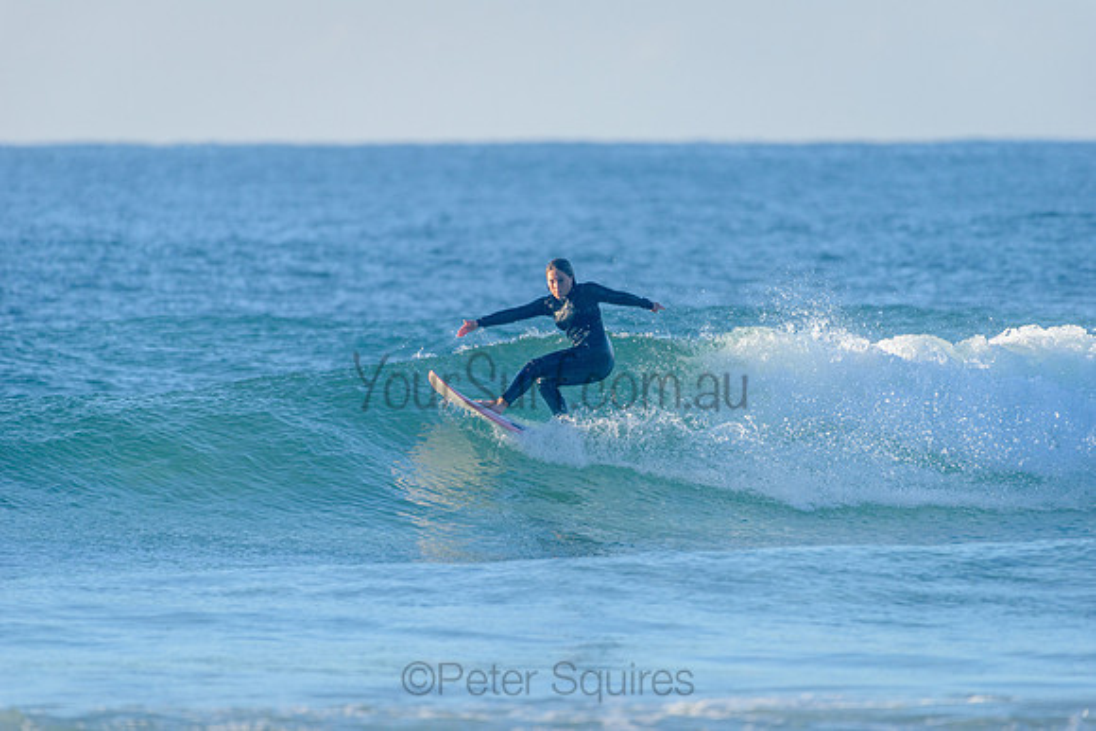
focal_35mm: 500
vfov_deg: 2.7
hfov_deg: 4.1
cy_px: 366
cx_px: 548
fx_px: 15234
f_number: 5.6
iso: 400
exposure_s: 1/2000
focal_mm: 500
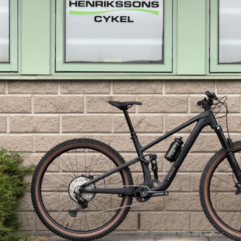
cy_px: 121
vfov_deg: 14.7
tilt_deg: +1.5
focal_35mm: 119
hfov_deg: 14.6
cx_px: 159
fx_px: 937
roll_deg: -0.4
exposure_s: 1/121
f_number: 2.8
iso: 50
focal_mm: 16.89
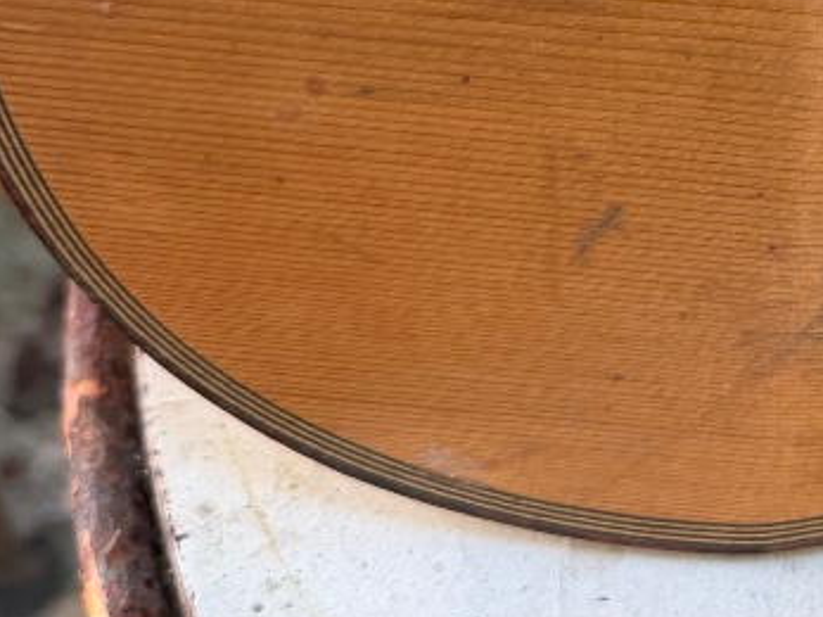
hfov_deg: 21.3
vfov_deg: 16.9
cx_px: 1077
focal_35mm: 83
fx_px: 1973
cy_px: -147
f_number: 1.78
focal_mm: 6.76
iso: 200
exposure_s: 1/109
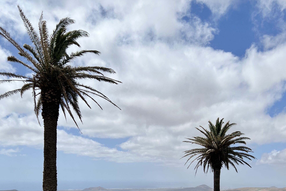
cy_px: 135
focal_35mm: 35
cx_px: 144
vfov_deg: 37.2
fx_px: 278
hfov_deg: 54.4
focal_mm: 5.7
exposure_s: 1/12658
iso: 50
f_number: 1.5
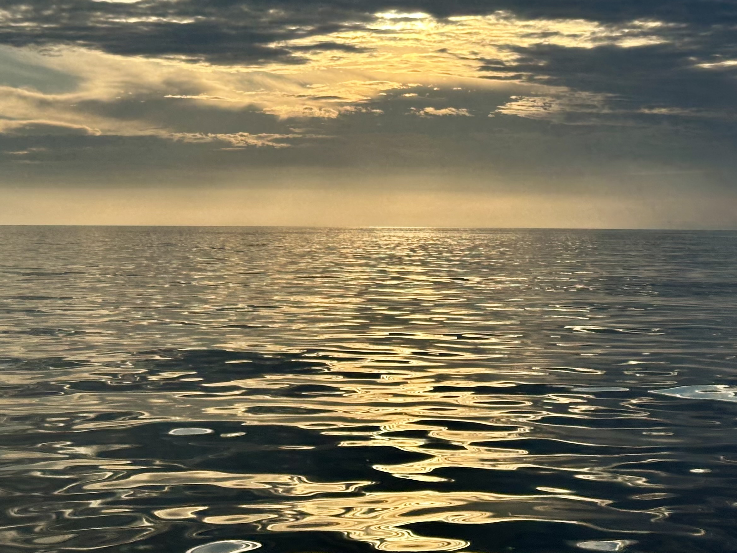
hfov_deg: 23.5
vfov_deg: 17.6
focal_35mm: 83
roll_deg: -0.7
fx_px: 1767
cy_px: 107
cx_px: 258
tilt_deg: +2.6
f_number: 1.78
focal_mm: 6.86
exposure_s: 1/10870
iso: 64
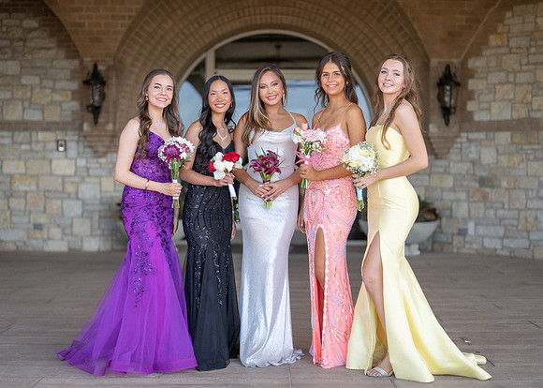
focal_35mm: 57
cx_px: 262
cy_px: 207
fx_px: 886
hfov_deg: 34.1
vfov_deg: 24.7
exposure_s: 1/1600
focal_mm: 50
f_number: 1.2
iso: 160
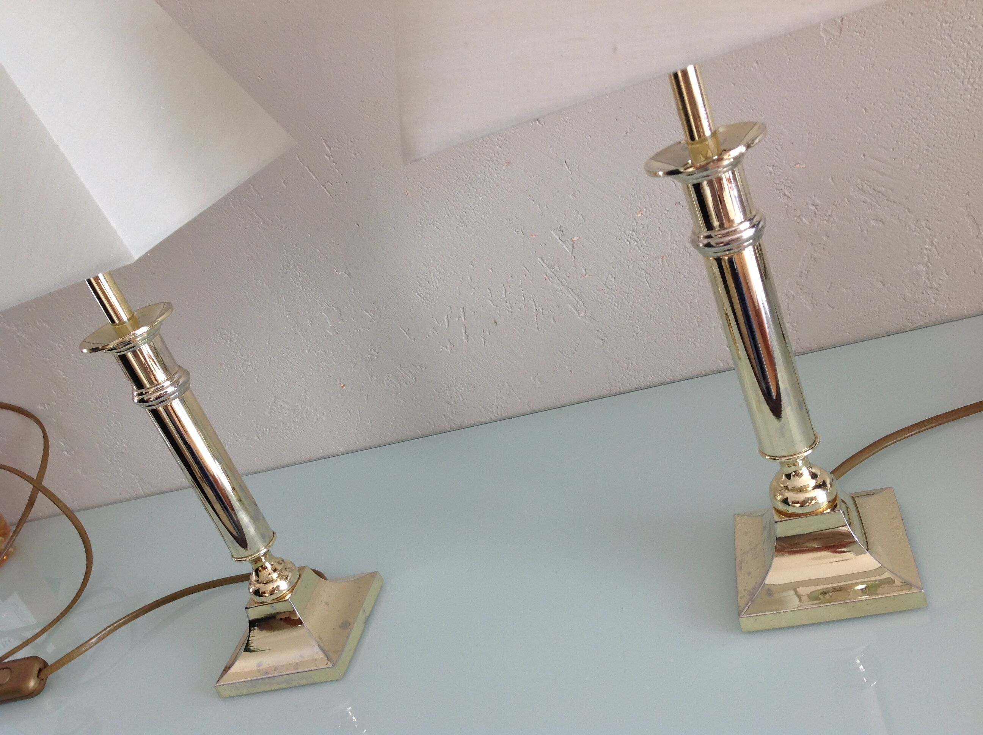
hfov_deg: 52.7
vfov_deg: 40.6
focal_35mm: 35
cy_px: 368
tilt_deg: -22.3
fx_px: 992
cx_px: 492
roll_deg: +22.7
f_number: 2.4
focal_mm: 4.28
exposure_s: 1/40
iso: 50
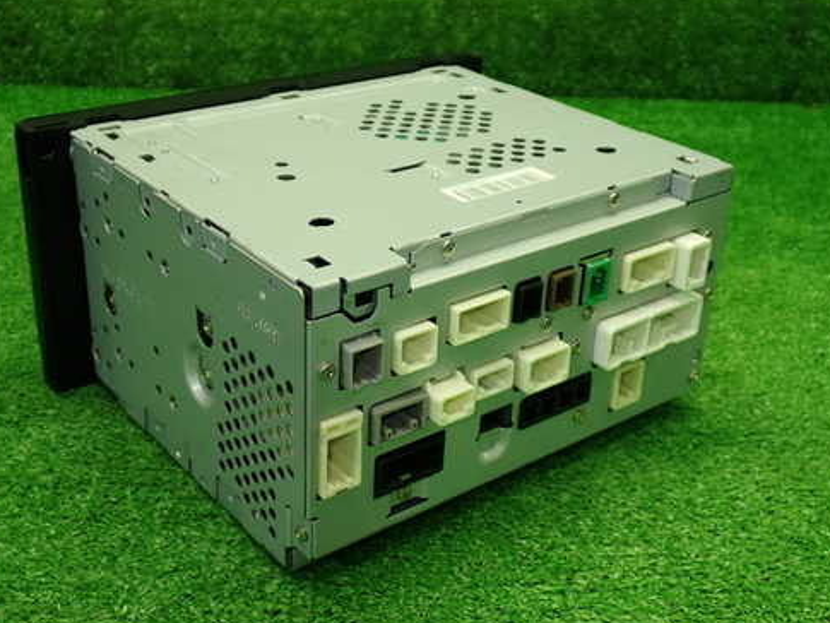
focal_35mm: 47
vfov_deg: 30.9
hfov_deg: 40.4
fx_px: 1127
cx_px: 409
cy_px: 293
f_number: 2.7
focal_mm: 6.83
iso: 200
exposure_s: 1/40
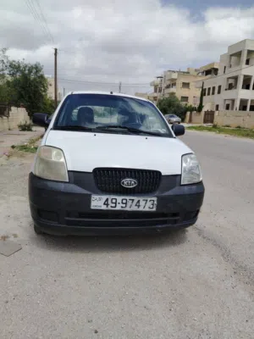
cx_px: 127
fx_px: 235
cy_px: 170
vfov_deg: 71.6
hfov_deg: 56.8
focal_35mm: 24
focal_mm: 5.25
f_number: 1.75
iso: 100
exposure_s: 1/1262
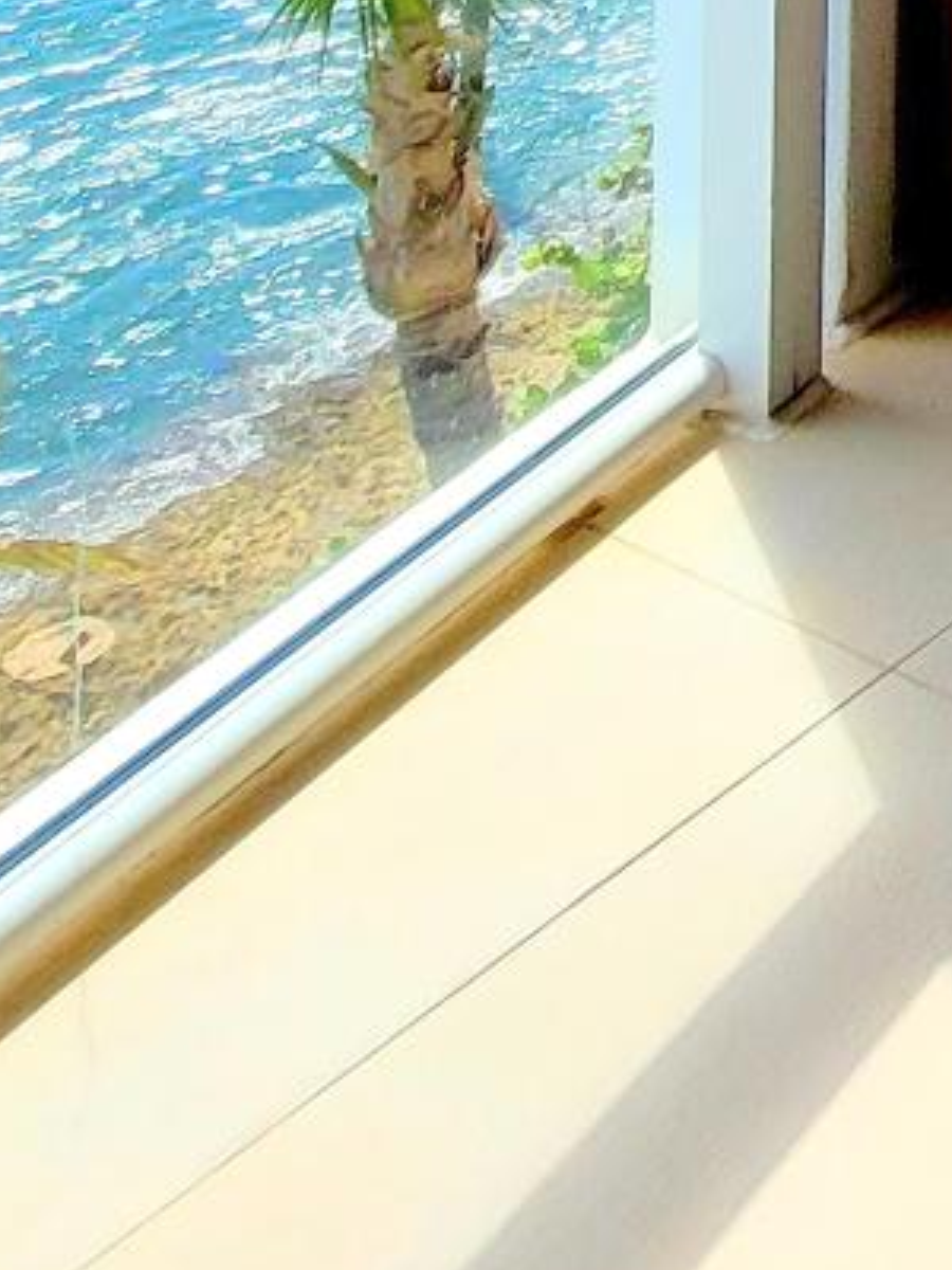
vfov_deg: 20.4
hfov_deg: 15.9
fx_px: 2383
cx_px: 2063
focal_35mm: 65
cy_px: -1057
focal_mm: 2.2
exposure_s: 1/1429
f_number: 2.2
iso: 50
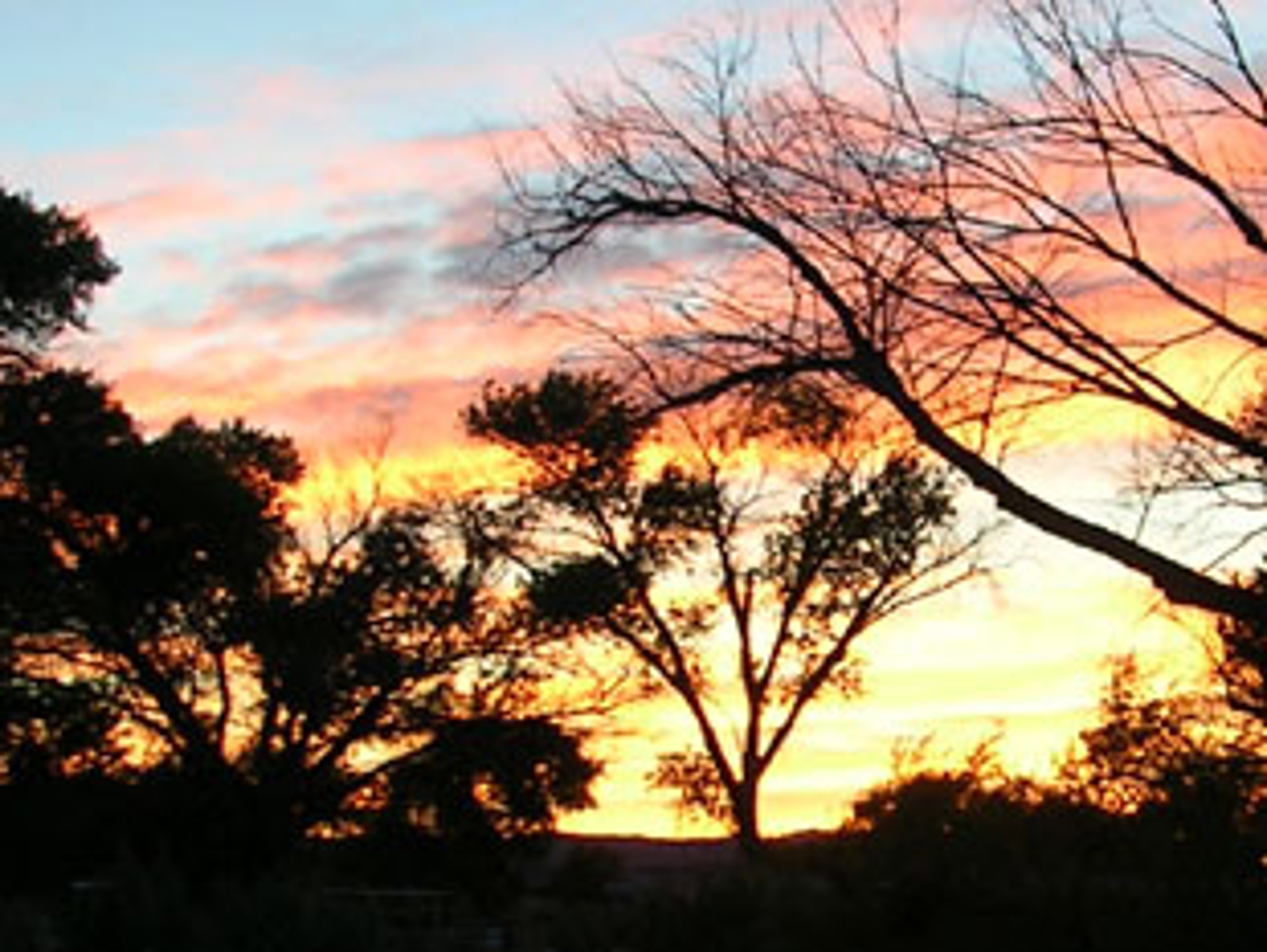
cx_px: 977
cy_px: 670
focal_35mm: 98
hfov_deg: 19.8
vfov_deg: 15.1
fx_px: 3590
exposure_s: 1/19.3
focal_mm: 5.8
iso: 50
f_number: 2.8
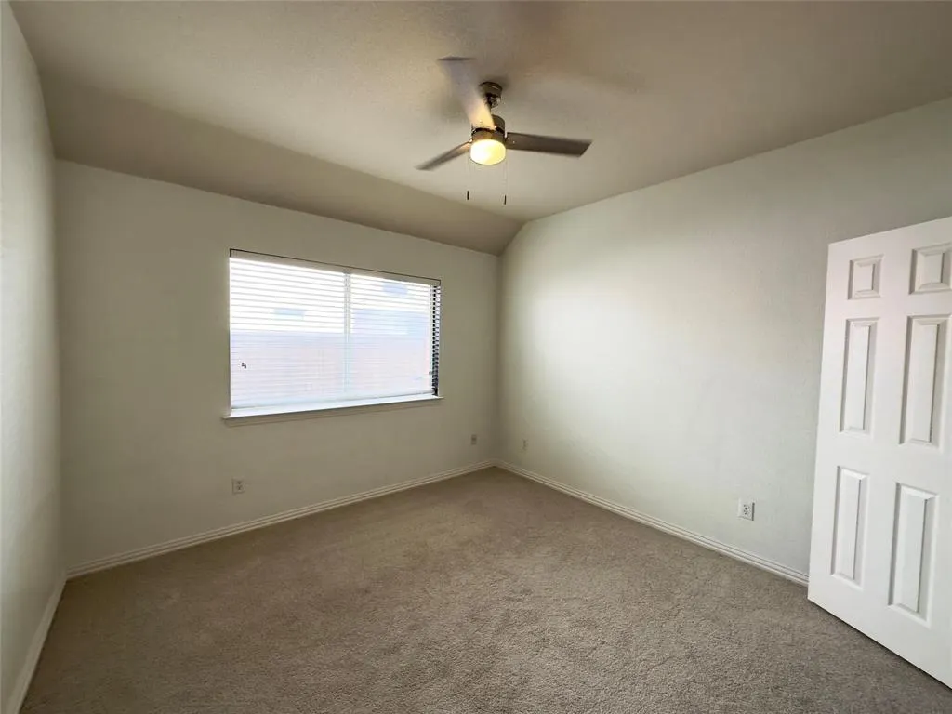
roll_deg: -1.9
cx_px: 476
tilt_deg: -2.7
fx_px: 385
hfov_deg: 102.1
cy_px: 357
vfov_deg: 85.7
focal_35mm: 14
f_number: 2.2
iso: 64
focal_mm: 2.22
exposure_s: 1/120
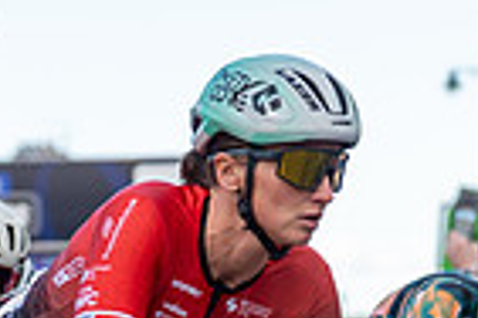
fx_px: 3810
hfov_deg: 7.2
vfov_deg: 4.8
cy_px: 367
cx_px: 231
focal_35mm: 287
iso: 250
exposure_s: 1/1000
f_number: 3.2
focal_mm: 70
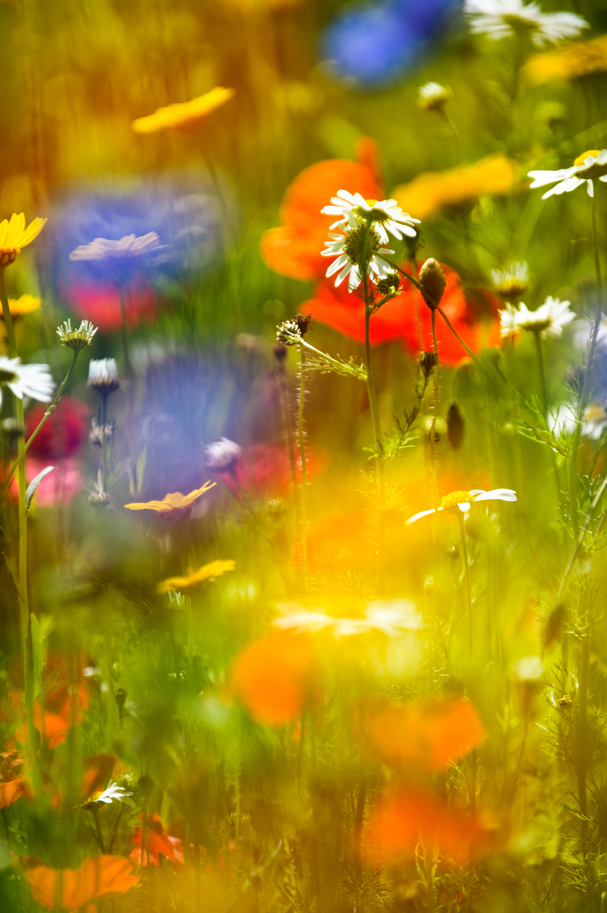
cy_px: 456
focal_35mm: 206
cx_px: 306
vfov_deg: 10.0
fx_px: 5216
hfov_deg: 6.7
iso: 50
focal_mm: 200
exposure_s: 1/400
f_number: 4.5
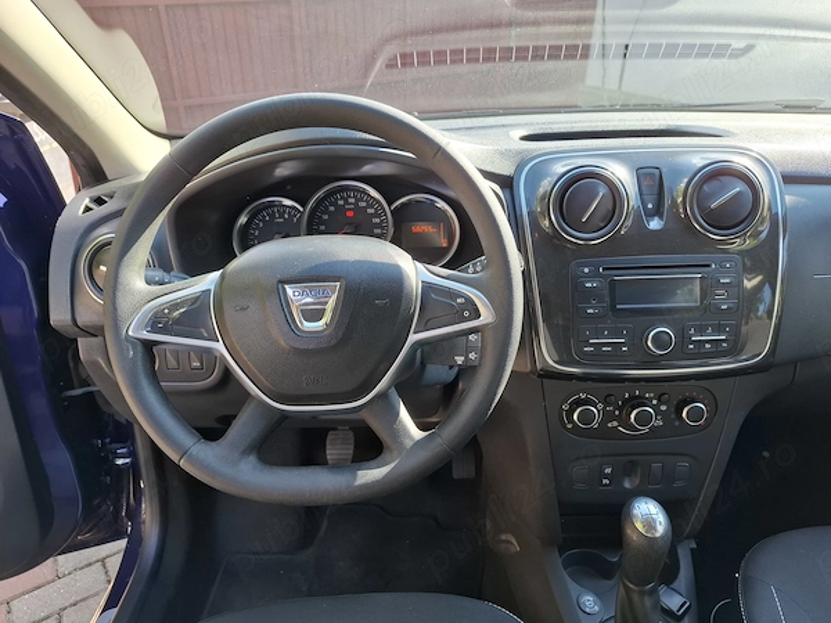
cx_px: 416
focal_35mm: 23
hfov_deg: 73.9
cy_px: 312
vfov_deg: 58.9
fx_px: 552
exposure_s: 1/100
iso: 50
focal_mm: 5.54
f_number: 1.8
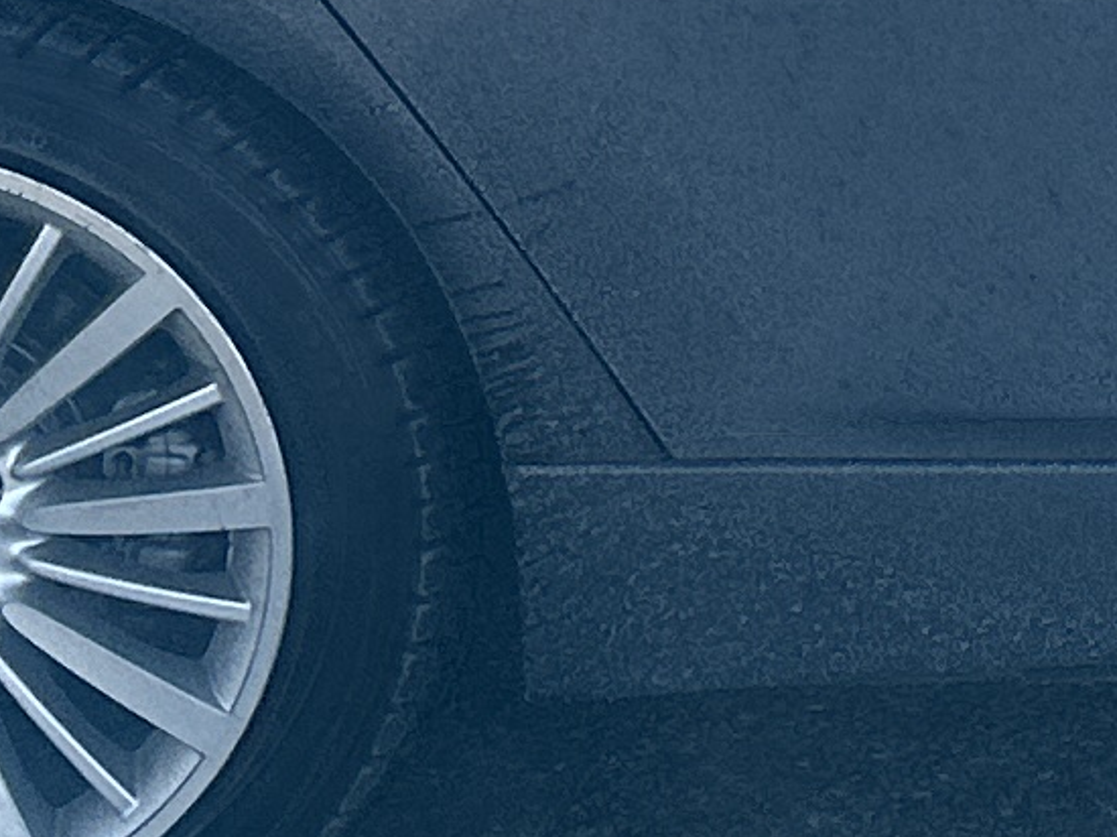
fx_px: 5677
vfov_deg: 8.0
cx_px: 2232
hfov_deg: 10.4
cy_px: -827
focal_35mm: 176
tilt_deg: -4.2
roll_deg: -1.4
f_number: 1.78
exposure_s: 1/1916
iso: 80
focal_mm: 6.86
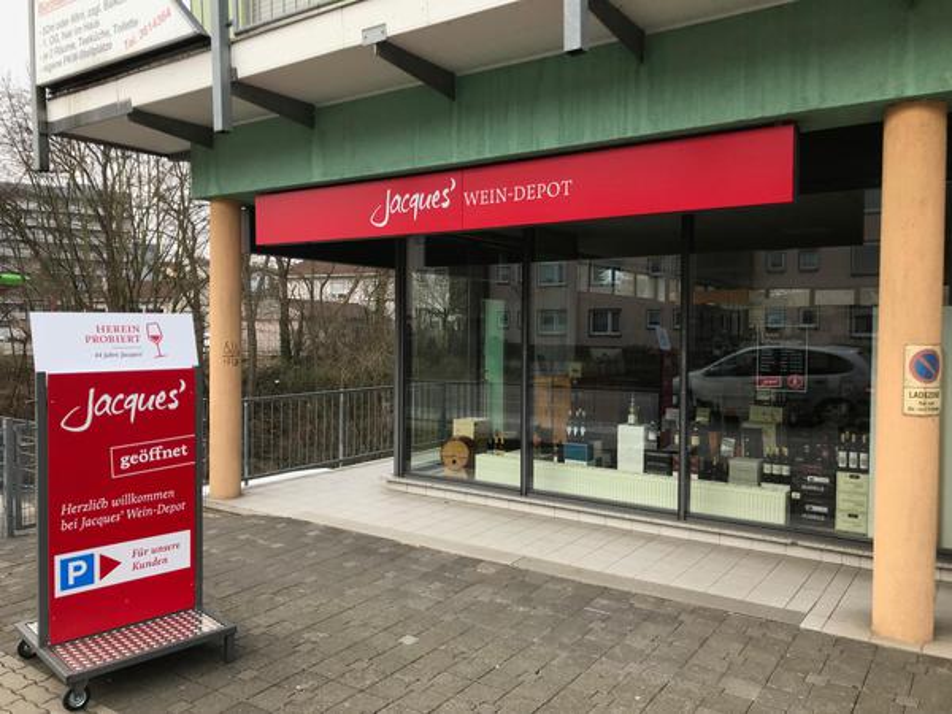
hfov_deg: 63.4
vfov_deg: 49.7
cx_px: 476
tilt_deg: -0.3
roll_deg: -0.4
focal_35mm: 28
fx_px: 770
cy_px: 357
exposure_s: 1/526
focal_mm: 3.99
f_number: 1.8
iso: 20
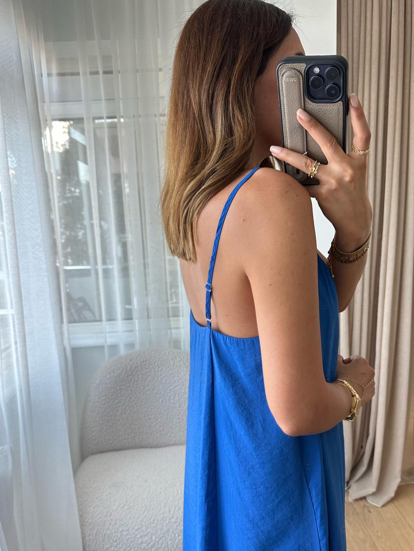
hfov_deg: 48.2
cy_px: 329
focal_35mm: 29
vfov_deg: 61.2
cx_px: 228
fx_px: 462
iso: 160
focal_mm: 6.86
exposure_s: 1/121
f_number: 1.78
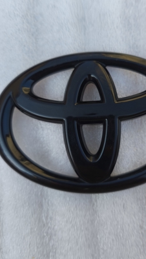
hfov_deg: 38.5
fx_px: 206
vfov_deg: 64.1
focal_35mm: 30
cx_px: 99
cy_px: 114
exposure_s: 1/490
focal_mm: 5.35
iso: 80
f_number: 1.7
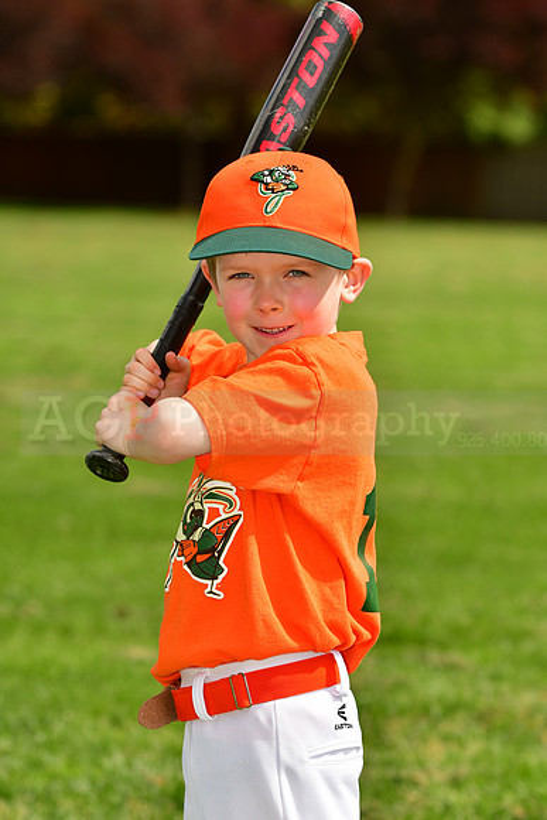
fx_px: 4441
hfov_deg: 7.0
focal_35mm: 195
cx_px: 274
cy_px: 410
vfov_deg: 10.5
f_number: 5
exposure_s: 1/1000
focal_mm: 130
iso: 200
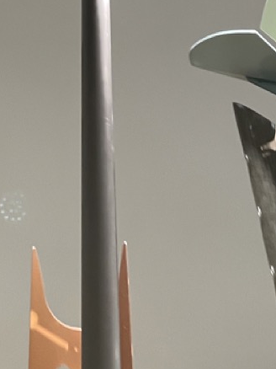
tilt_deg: +47.9
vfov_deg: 22.1
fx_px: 809
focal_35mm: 76
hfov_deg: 19.1
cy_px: -152
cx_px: 33
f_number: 1.6
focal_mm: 4.2
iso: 160
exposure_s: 1/60
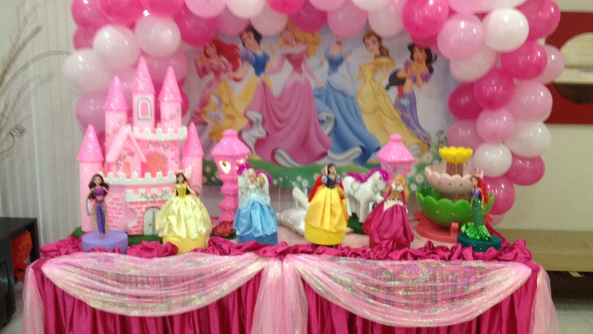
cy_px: 168
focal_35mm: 39
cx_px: 303
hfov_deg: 51.6
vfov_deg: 30.4
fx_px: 613
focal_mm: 4.28
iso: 200
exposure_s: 1/15
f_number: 2.4
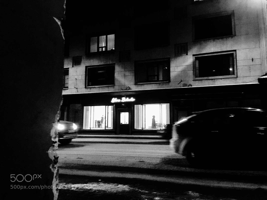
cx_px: 134
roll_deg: +1.1
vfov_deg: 48.2
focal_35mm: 29
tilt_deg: +6.8
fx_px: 224
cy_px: 100
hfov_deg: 61.7
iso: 200
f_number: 2.2
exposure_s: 1/20
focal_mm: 4.15
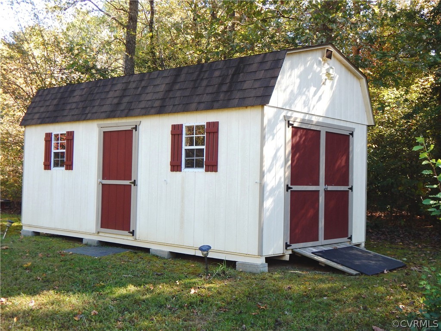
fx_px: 548
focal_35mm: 43
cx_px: 220
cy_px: 166
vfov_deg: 33.6
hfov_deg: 43.9
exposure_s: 1/125
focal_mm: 7.7
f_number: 3.6
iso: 125
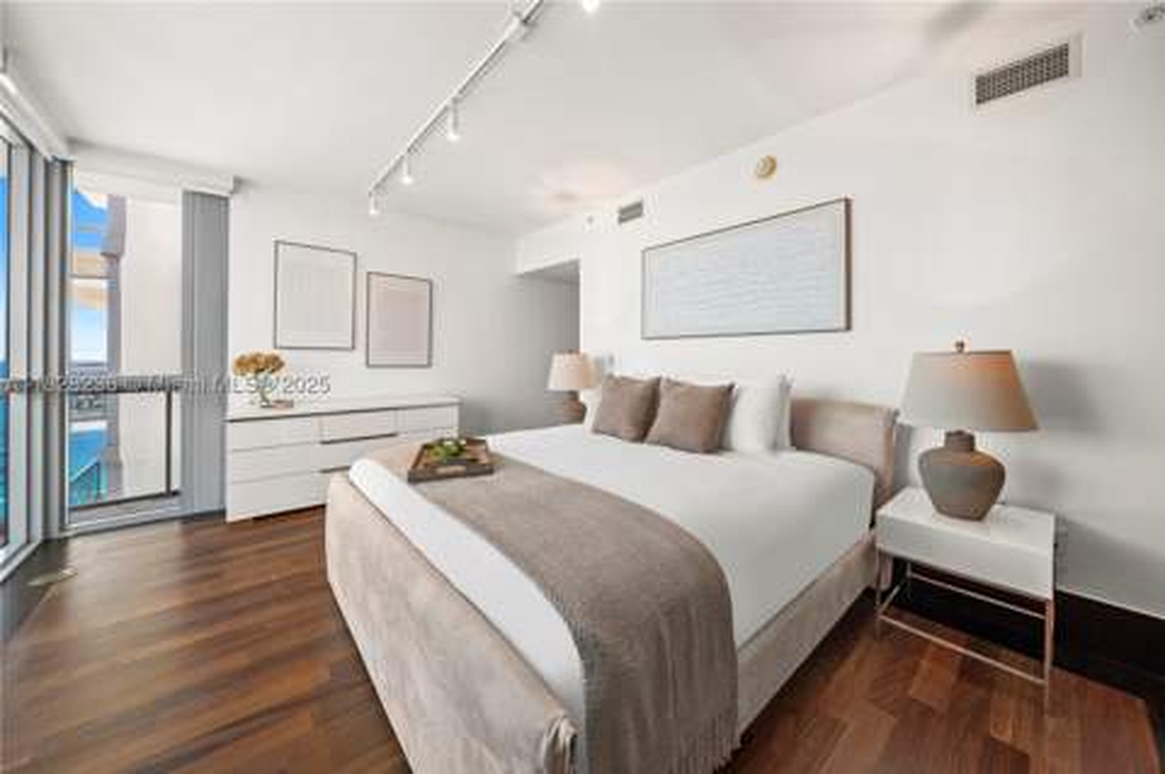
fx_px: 388
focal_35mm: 12
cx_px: 582
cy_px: 387
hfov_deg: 112.7
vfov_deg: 89.9
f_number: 8
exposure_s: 1/10
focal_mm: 12
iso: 320
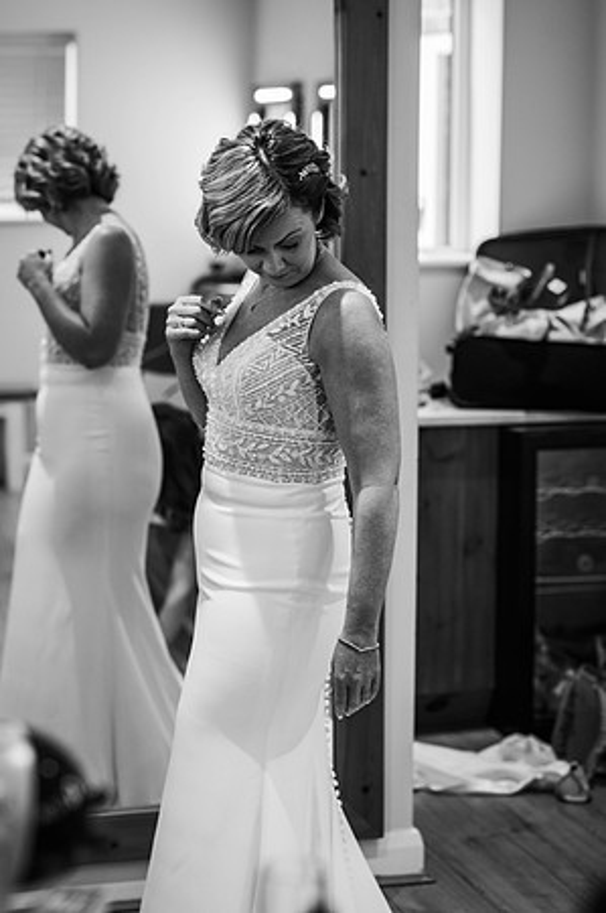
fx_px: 2151
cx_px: 303
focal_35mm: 85
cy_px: 456
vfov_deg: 23.9
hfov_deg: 16.0
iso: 560
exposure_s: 1/200
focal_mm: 85
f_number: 3.2
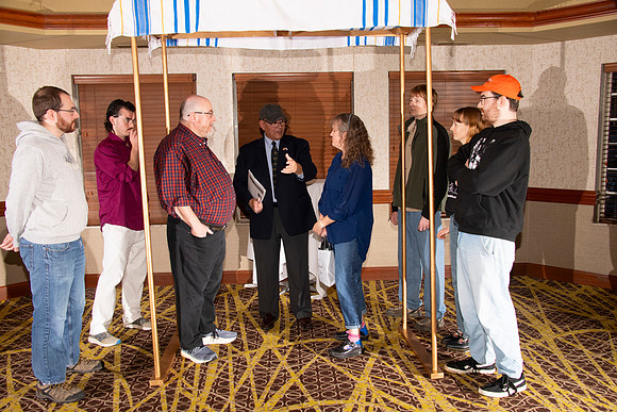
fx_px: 600
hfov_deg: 54.4
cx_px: 308
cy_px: 206
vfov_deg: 37.9
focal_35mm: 35
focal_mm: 35
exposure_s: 1/160
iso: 1250
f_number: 7.1
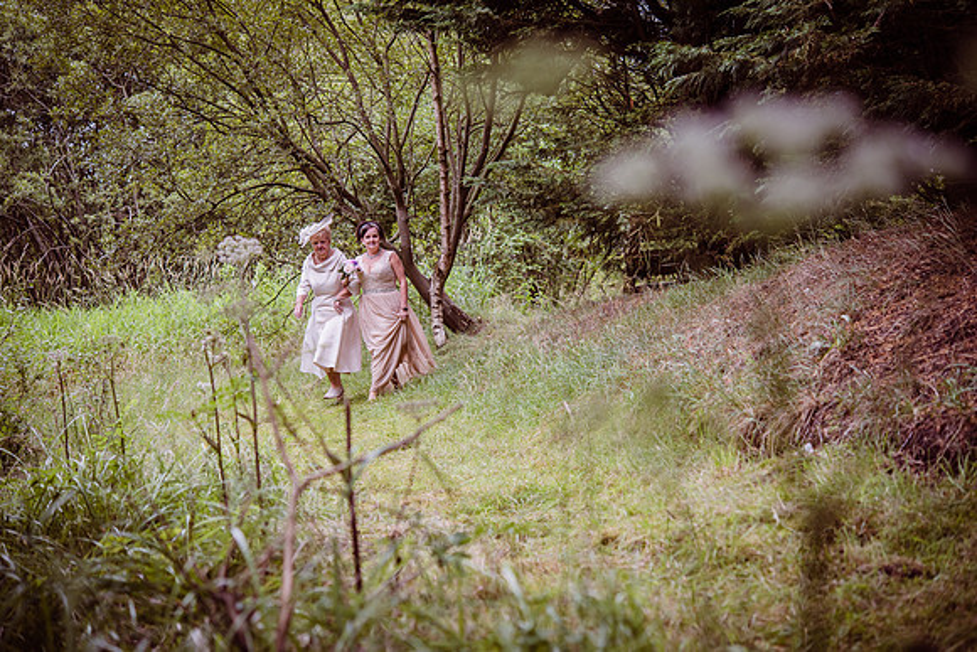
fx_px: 1629
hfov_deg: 33.4
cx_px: 488
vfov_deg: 22.6
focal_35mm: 60
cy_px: 326
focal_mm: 60
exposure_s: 1/400
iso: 320
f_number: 3.5
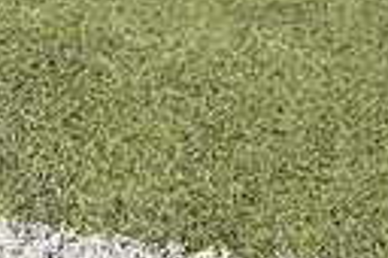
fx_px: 947
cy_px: -407
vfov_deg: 11.8
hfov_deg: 22.2
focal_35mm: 88
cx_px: 397
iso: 160
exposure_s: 1/250
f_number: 11
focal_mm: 25
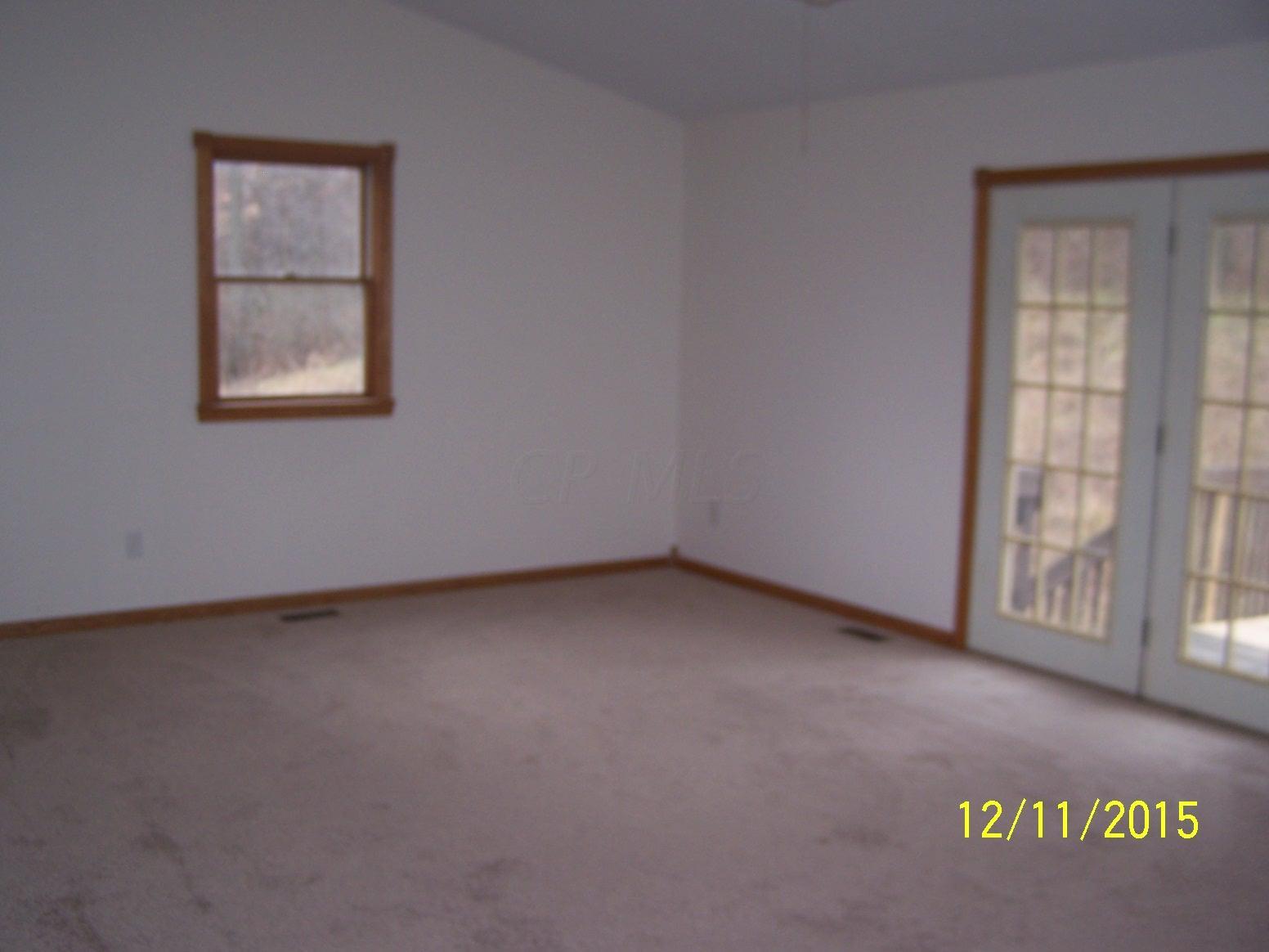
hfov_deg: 49.0
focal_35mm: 38
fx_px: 1393
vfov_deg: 37.7
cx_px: 634
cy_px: 476
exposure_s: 1/60
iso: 80
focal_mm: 6.3
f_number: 2.8
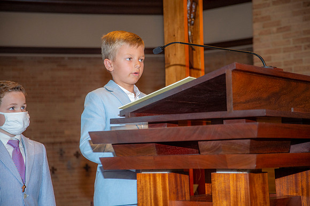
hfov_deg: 23.9
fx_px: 731
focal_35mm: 85
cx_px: 155
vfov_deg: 16.1
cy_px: 103
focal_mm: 85
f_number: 5.6
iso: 1600
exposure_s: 1/200
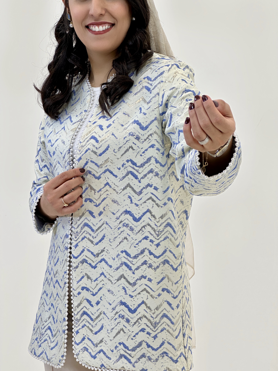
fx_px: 825
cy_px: 186
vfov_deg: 25.3
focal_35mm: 77
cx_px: 139
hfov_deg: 19.1
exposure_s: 1/100
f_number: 2.8
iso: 64
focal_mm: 9
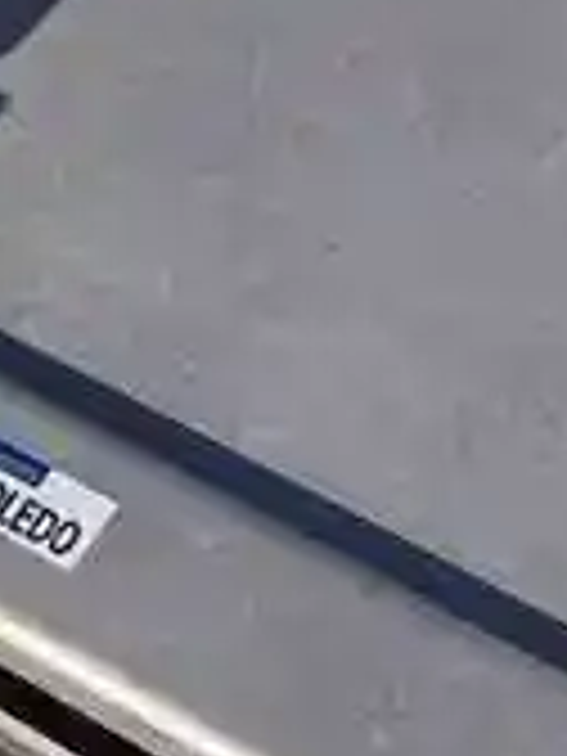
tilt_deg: -35.5
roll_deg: -1.3
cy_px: -612
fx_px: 2337
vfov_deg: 15.7
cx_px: 614
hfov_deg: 13.6
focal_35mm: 107
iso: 80
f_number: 1.78
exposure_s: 1/4608
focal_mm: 6.76
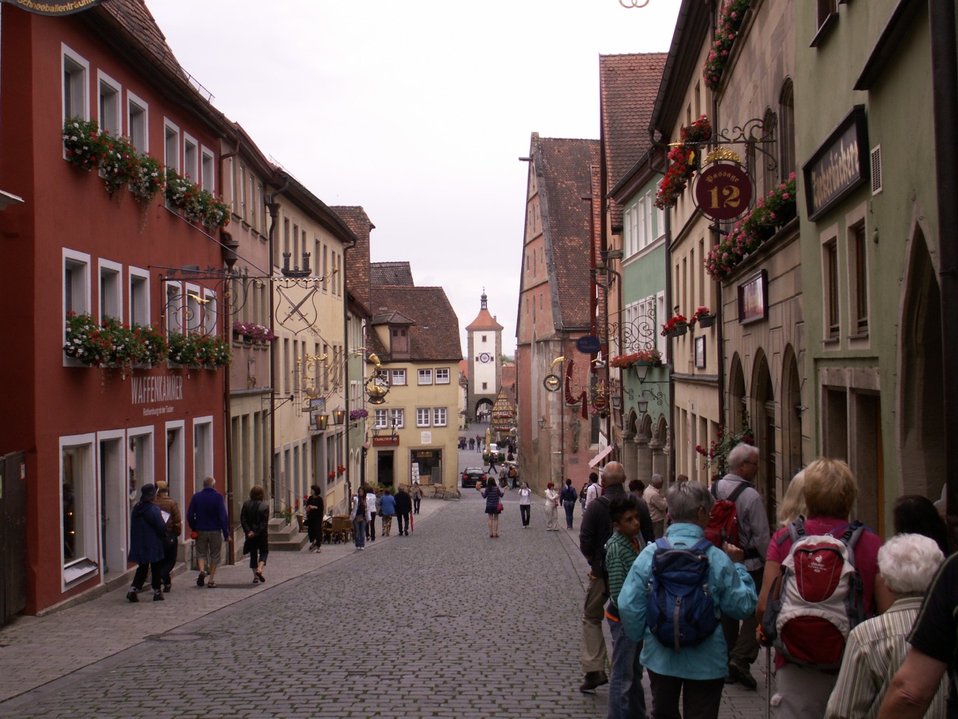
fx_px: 1328
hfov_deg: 39.7
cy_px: 360
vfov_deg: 30.3
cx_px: 479
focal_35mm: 48
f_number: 5
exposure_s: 1/125
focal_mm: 7.99
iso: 50
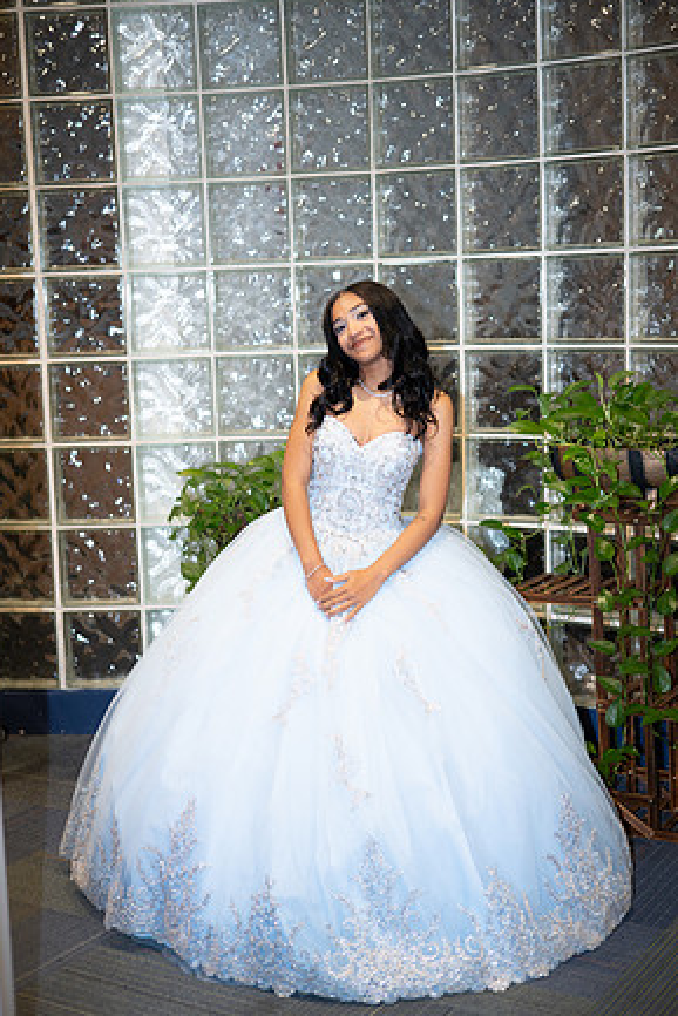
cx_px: 343
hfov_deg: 25.1
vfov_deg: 36.9
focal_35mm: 54
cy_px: 493
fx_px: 1524
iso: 640
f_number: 1.8
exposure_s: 1/160
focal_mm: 50
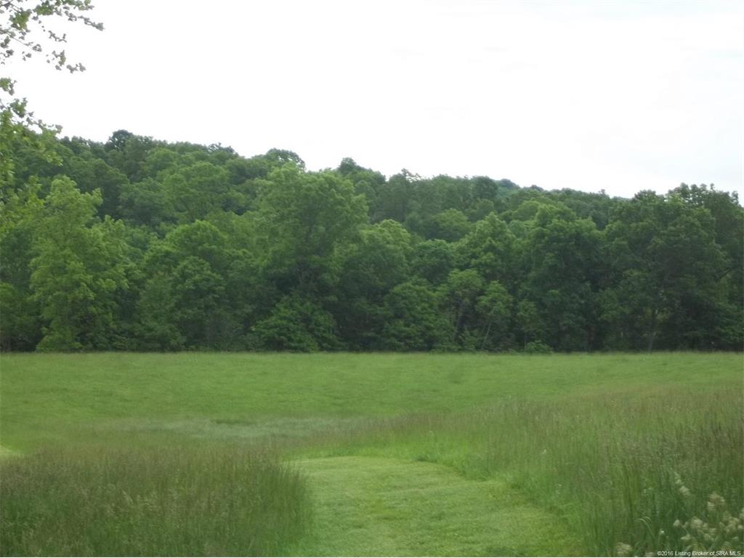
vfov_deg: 15.4
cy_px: 279
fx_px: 2063
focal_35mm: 96
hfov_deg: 20.4
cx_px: 372
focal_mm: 17.1
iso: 64
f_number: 5.2
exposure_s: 1/100
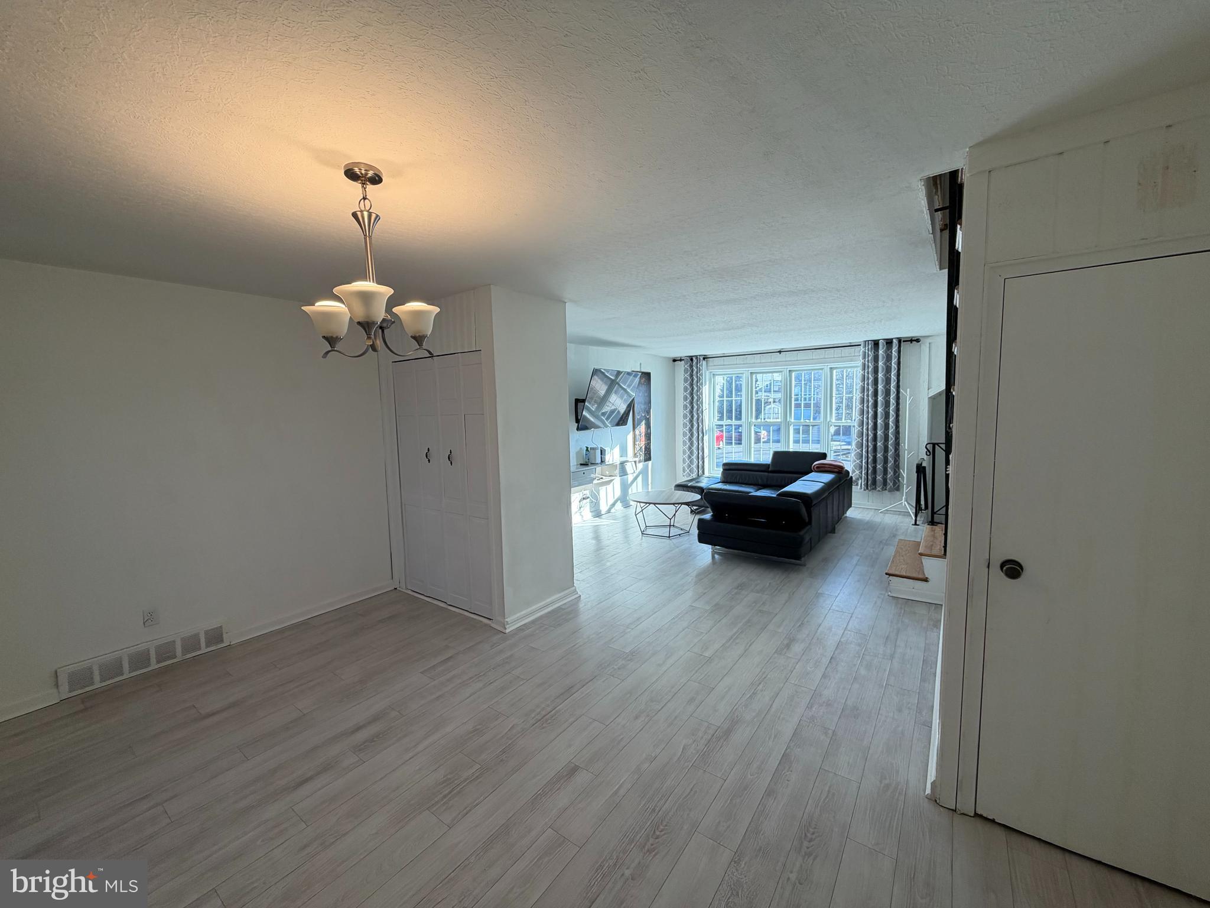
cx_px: 605
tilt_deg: -5.9
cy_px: 454
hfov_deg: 102.1
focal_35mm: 14
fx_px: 489
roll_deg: +1.6
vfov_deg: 85.7
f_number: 2.2
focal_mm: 2.22
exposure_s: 1/120
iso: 80
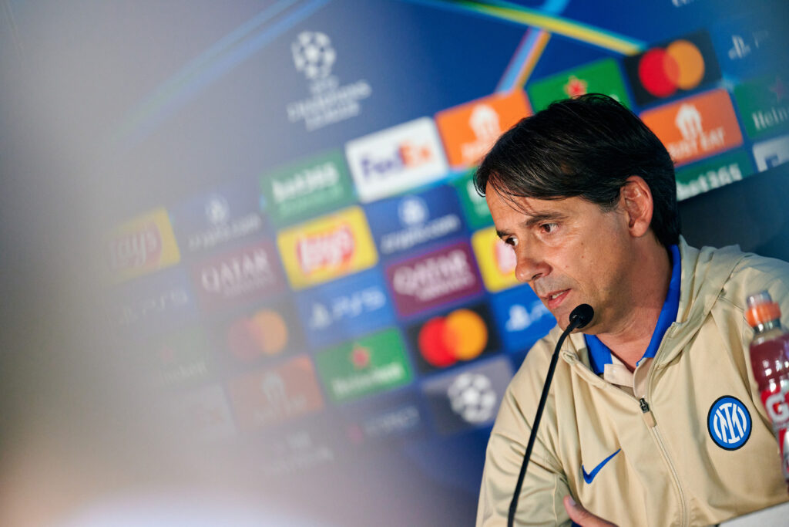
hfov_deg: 5.2
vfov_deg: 3.4
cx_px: 394
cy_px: 264
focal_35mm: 400
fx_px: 8767
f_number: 2.8
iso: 3200
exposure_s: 1/1000
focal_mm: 400
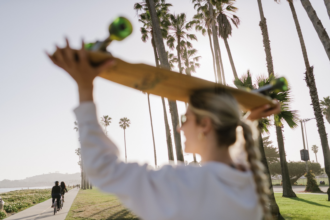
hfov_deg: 54.4
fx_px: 321
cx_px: 165
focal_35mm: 35
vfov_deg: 37.9
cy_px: 110
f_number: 2.5
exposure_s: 1/6400
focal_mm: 35
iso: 160
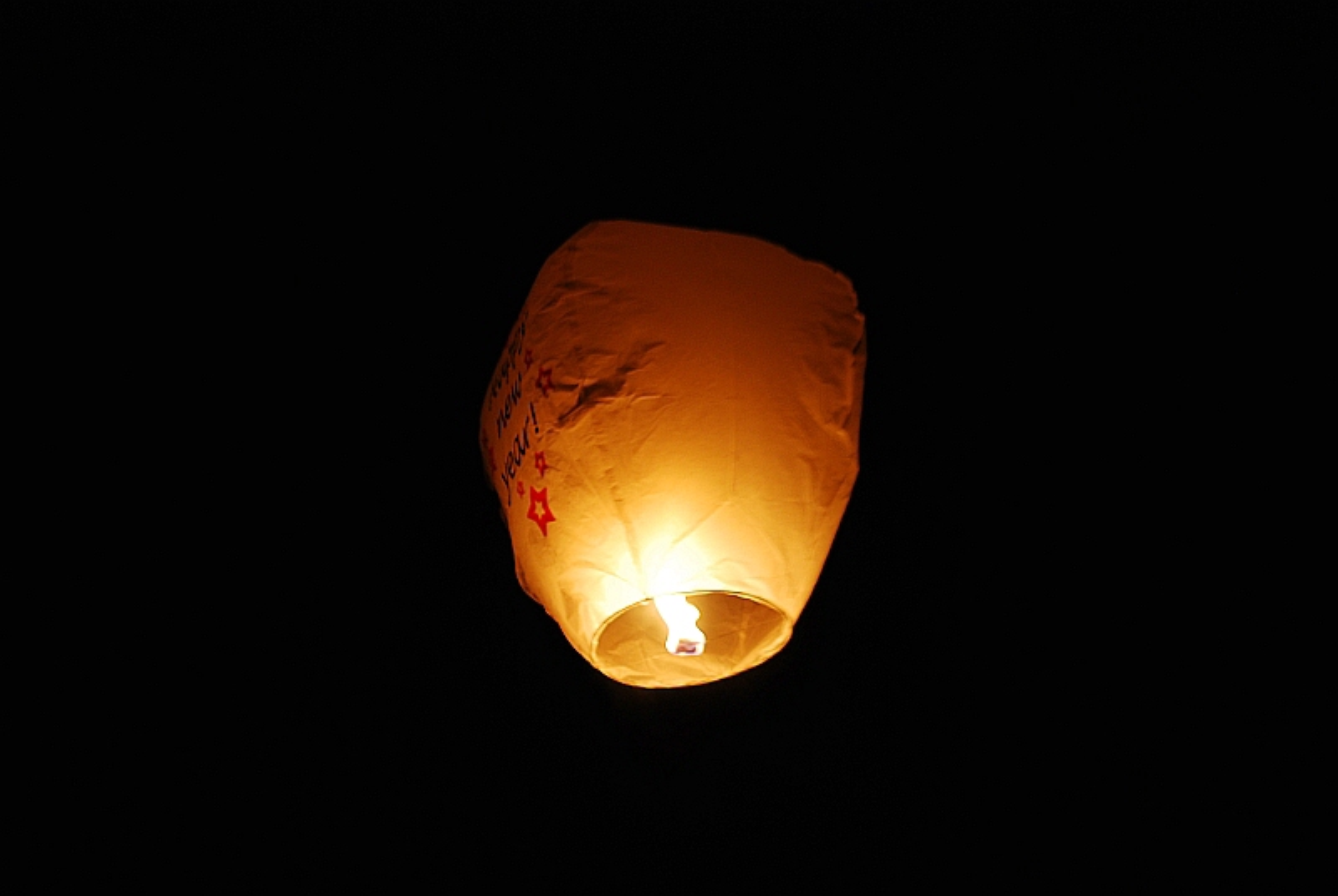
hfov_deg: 27.0
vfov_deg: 18.2
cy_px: 448
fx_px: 2792
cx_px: 669
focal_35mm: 75
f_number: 2.2
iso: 200
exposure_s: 1/20
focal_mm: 50
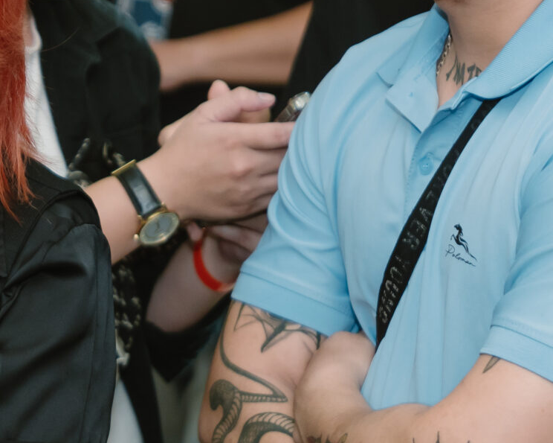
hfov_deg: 8.4
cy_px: 281
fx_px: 3698
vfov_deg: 6.8
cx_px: -166
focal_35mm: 226
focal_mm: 70
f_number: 2.8
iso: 800
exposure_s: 1/160
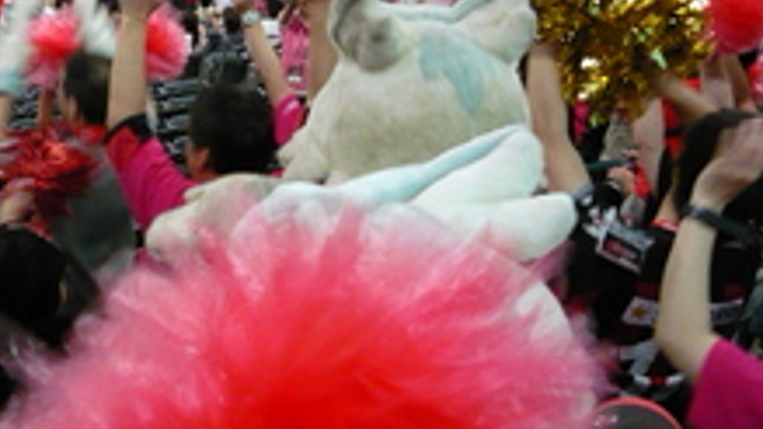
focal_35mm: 69
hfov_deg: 29.1
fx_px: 1395
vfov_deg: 17.3
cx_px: 52
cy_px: 82
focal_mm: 5.5
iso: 400
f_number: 2.8
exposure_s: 1/25
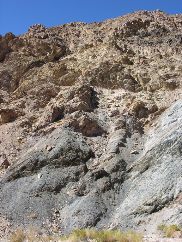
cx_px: 91
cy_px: 121
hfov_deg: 34.3
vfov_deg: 44.8
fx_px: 294
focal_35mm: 42
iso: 50
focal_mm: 10.7
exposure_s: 1/196
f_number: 5.8
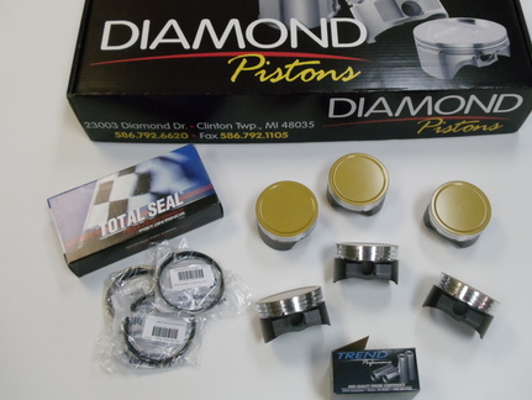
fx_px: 784
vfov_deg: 28.6
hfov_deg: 37.4
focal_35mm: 51
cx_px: 295
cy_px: 177
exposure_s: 1/40
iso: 800
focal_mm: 6
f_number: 3.5
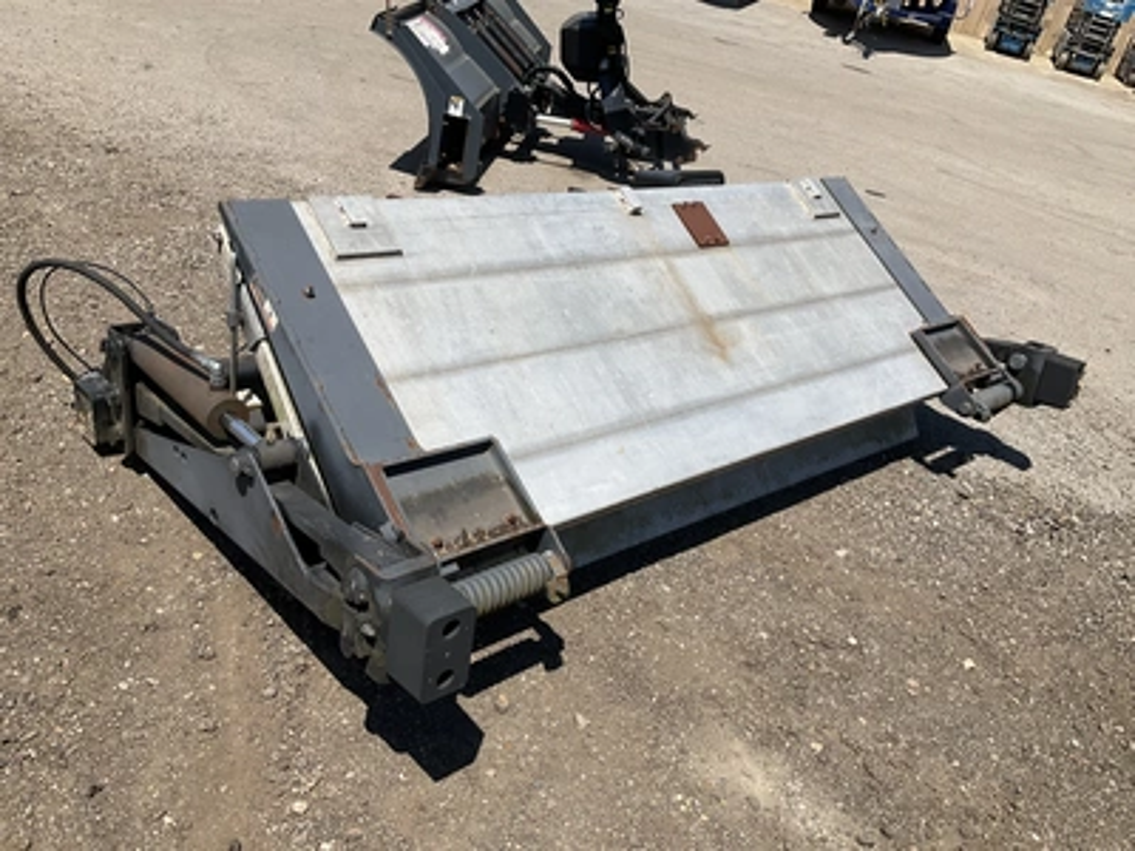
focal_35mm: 29
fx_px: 951
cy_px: 426
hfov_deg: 61.7
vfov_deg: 48.2
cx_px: 568
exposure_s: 1/2427
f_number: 1.8
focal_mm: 3
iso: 25
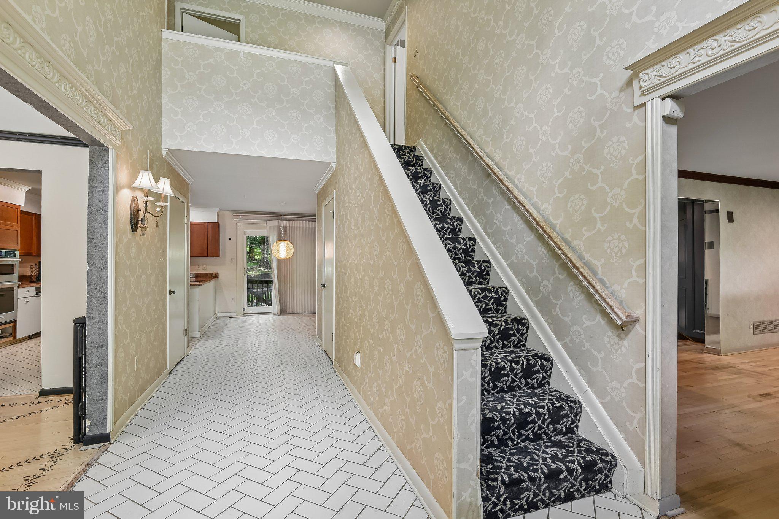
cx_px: 390
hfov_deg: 96.7
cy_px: 260
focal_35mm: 16
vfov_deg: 73.7
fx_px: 346
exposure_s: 1/13
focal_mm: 16
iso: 400
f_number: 8
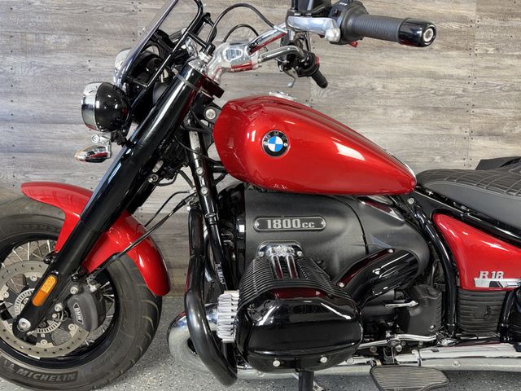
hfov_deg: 71.6
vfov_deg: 56.8
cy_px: 196
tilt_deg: -2.7
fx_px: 361
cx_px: 260
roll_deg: -0.5
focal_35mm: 24
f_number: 1.78
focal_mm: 6.76
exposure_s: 1/18
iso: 80
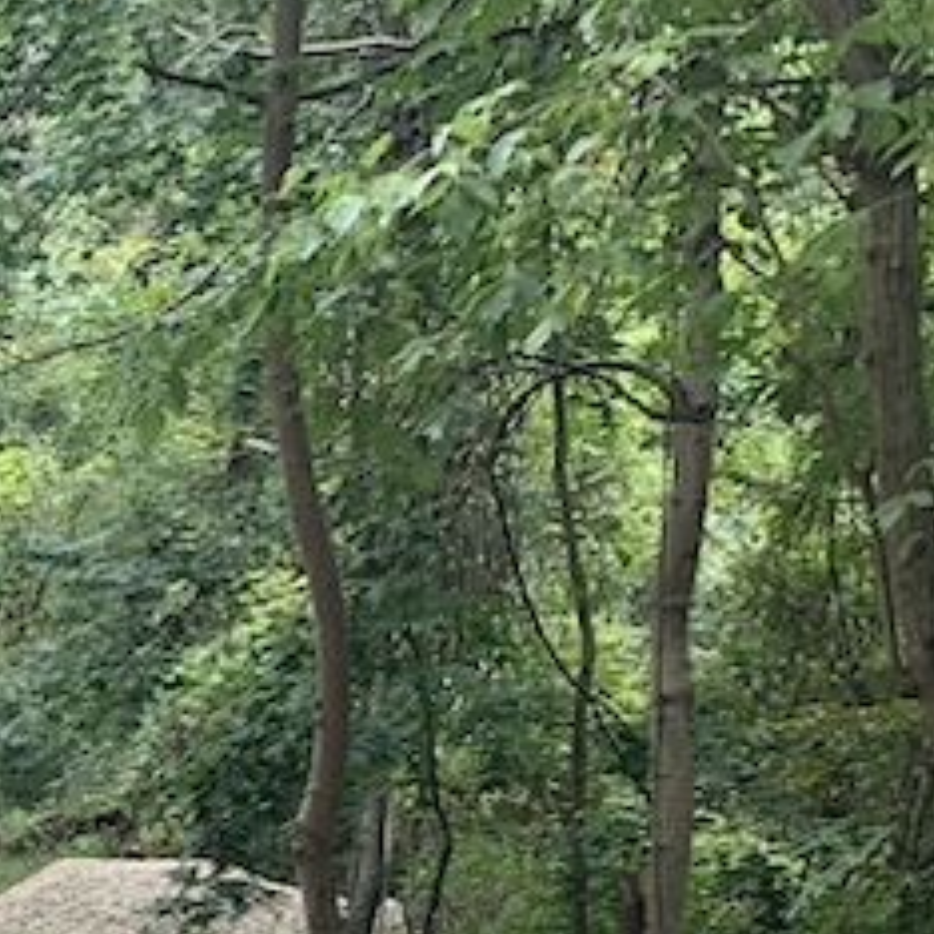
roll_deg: +0.2
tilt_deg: -11.5
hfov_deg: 16.1
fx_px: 2992
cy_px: 1349
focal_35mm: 98
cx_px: -503
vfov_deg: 16.4
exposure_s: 1/122
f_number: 1.8
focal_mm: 4.25
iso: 25
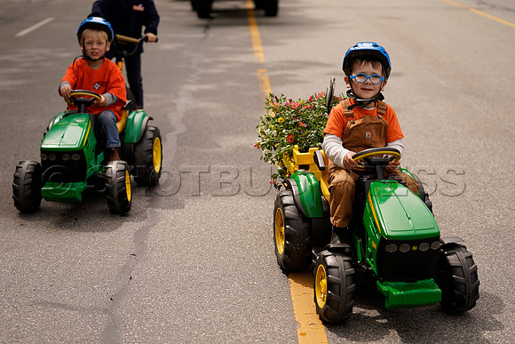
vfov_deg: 19.2
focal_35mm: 71
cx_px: 258
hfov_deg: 28.4
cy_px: 172
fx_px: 1016
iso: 100
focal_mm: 71
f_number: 2.8
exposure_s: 1/400
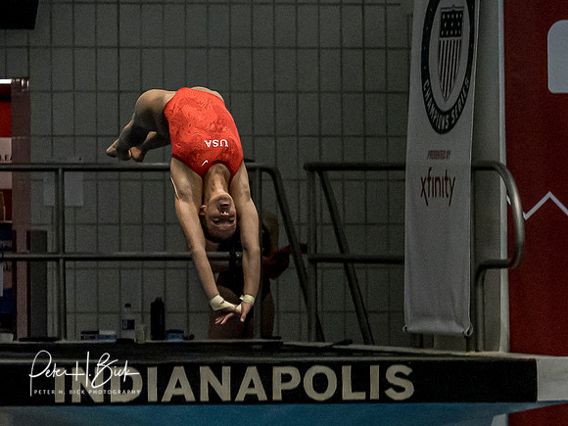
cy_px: 133
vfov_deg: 2.7
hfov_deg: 3.6
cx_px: 176
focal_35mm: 548
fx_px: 8995
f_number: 2.8
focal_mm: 120
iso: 4000
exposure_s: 1/1600
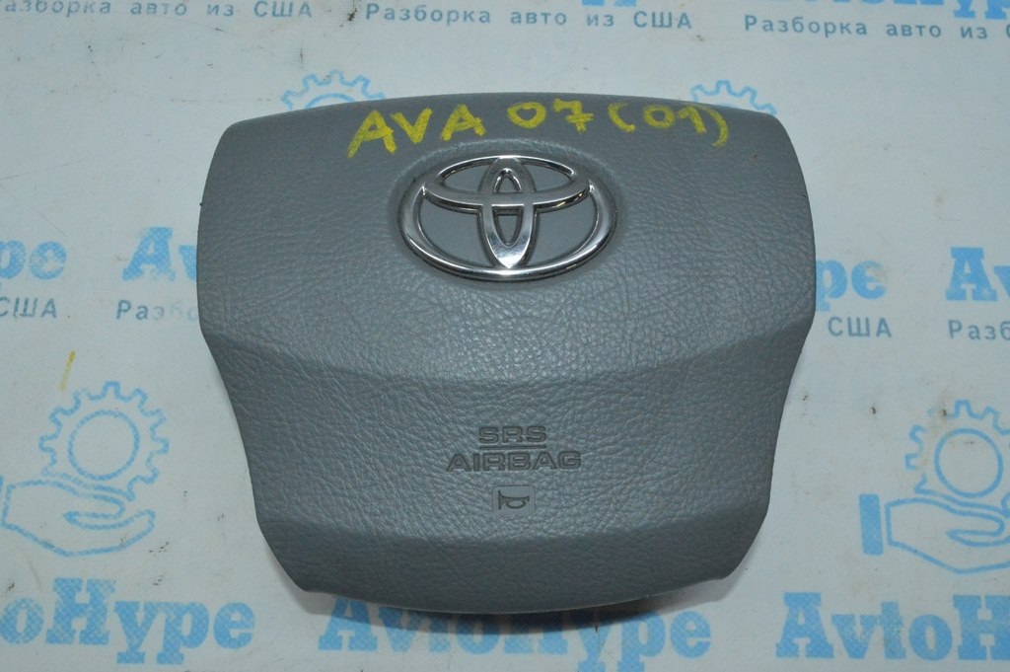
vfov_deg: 39.9
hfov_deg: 57.3
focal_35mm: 33
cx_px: 505
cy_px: 336
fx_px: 925
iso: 5000
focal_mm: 22
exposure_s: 1/200
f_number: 16
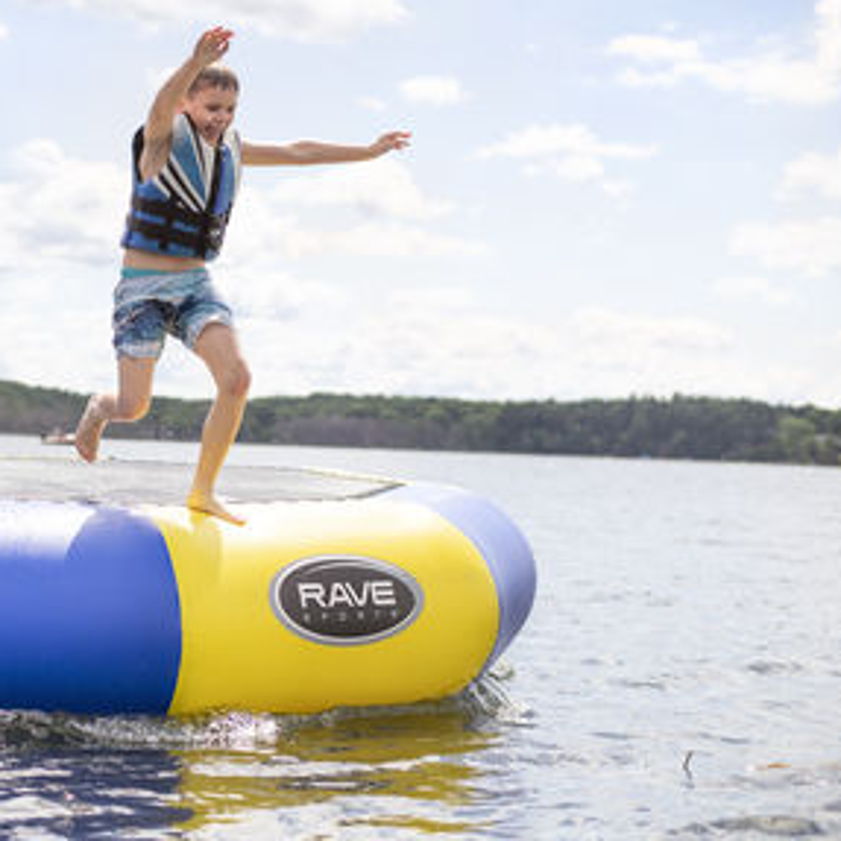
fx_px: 2034
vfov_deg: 23.3
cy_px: 368
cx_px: 117
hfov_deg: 22.9
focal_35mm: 74
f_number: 2.8
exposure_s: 1/8000
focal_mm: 50
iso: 250
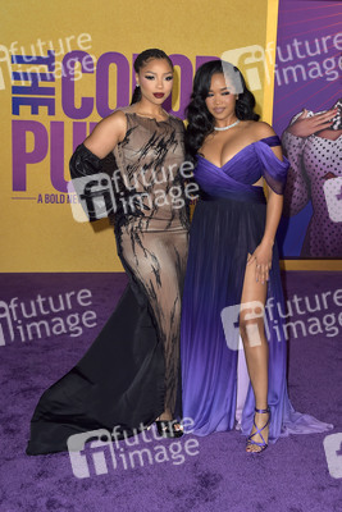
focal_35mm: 45
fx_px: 641
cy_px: 256
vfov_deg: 43.6
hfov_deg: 29.9
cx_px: 171
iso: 400
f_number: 6.3
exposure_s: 1/250
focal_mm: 45
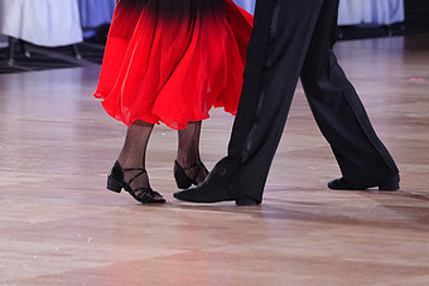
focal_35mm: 341
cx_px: 218
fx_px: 4065
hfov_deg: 6.0
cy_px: -55
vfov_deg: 4.0
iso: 3200
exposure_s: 1/400
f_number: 4
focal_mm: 200
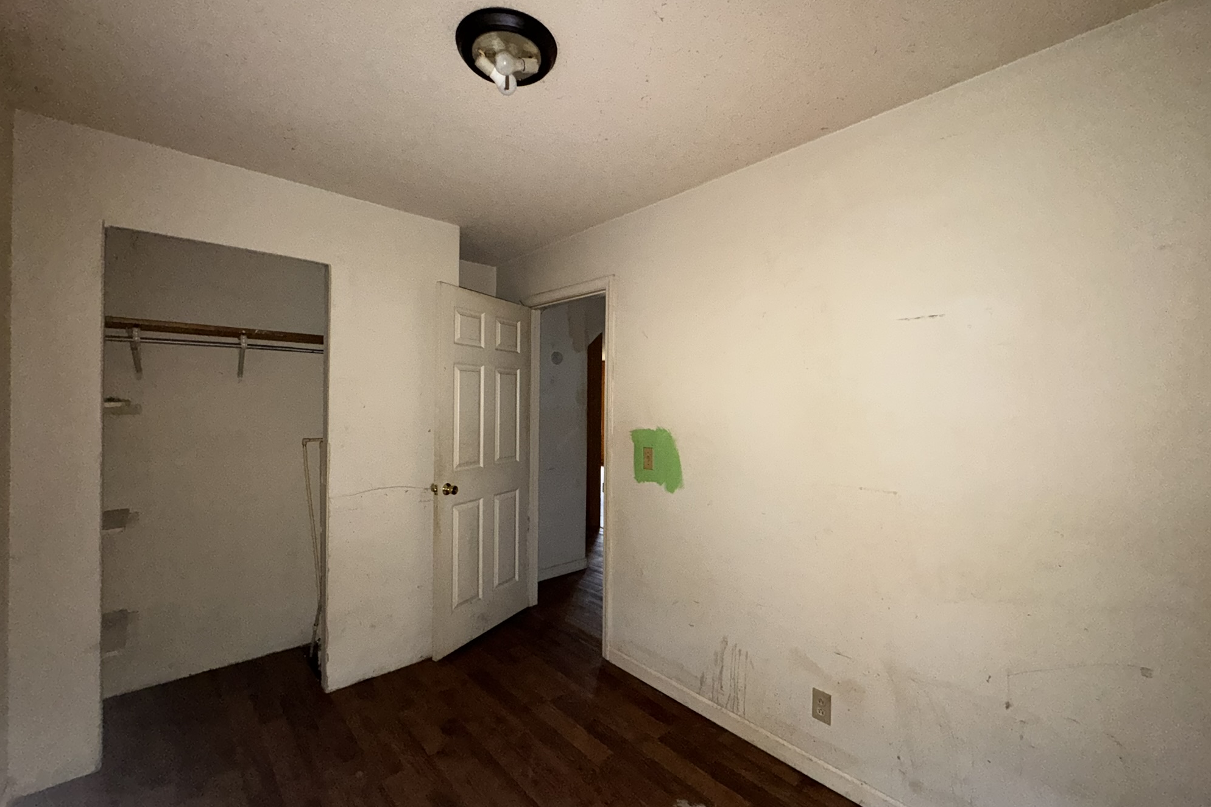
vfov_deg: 77.3
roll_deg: -0.1
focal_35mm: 15
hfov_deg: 100.4
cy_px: 403
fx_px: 505
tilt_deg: -0.9
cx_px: 599
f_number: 2.2
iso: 250
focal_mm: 2.22
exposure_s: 1/36
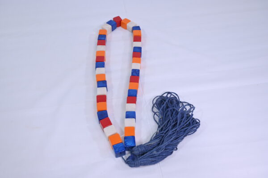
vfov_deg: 36.8
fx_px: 268
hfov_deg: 53.2
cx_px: 134
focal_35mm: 36
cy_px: 89
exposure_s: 1/125
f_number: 8
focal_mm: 36
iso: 640
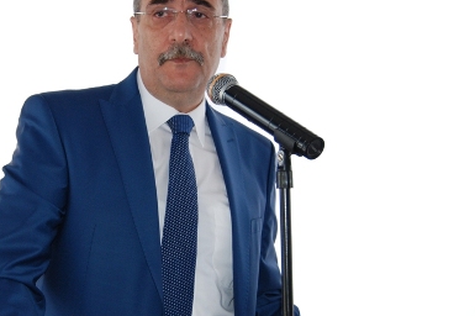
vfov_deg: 19.4
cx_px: 123
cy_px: 146
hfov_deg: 28.5
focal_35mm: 70
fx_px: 923
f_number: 4.2
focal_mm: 28
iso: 400
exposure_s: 1/160
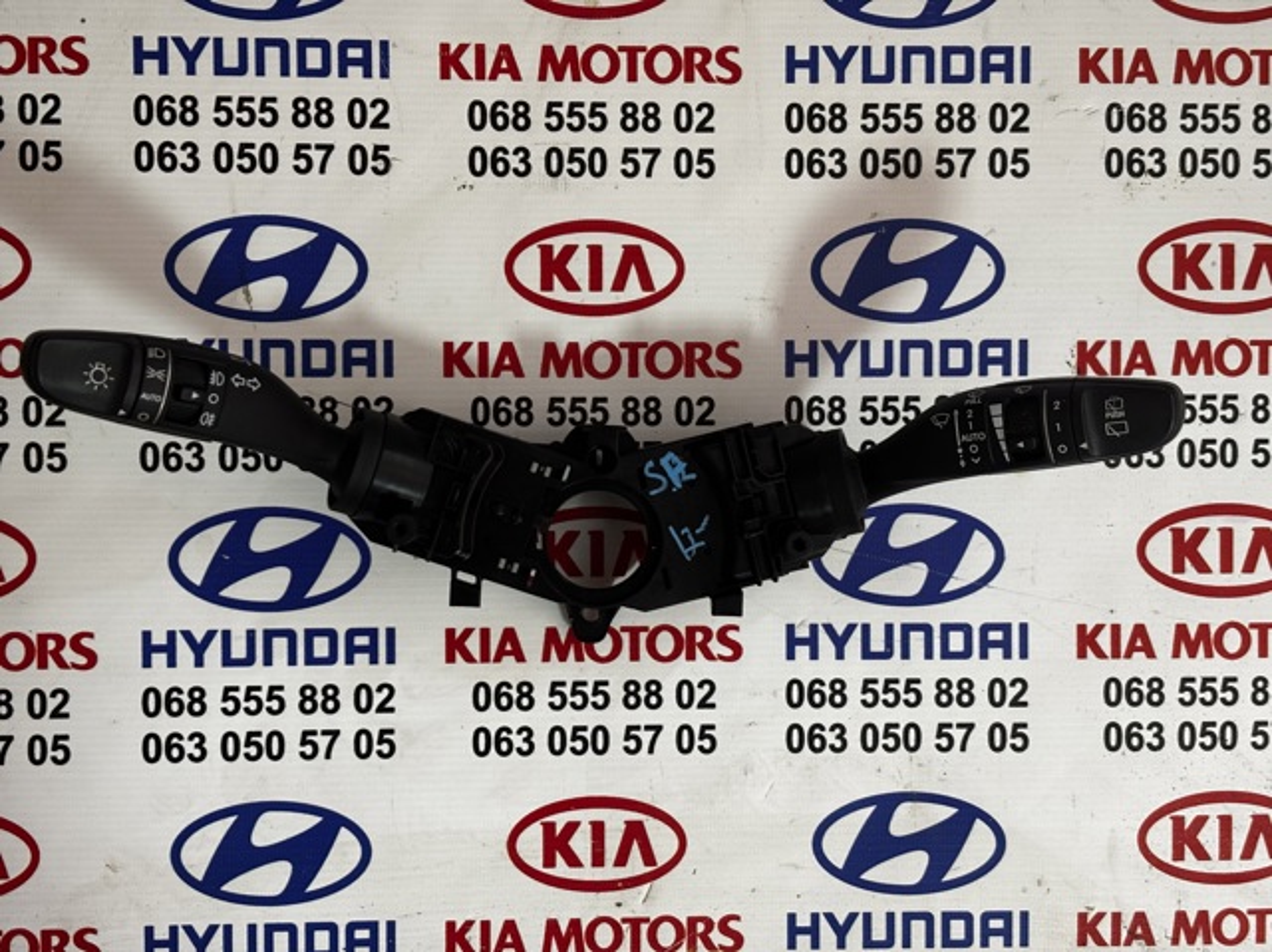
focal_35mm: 52
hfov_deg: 36.8
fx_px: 1909
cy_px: 476
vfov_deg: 28.0
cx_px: 636
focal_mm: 5.96
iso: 125
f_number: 1.6
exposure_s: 1/33
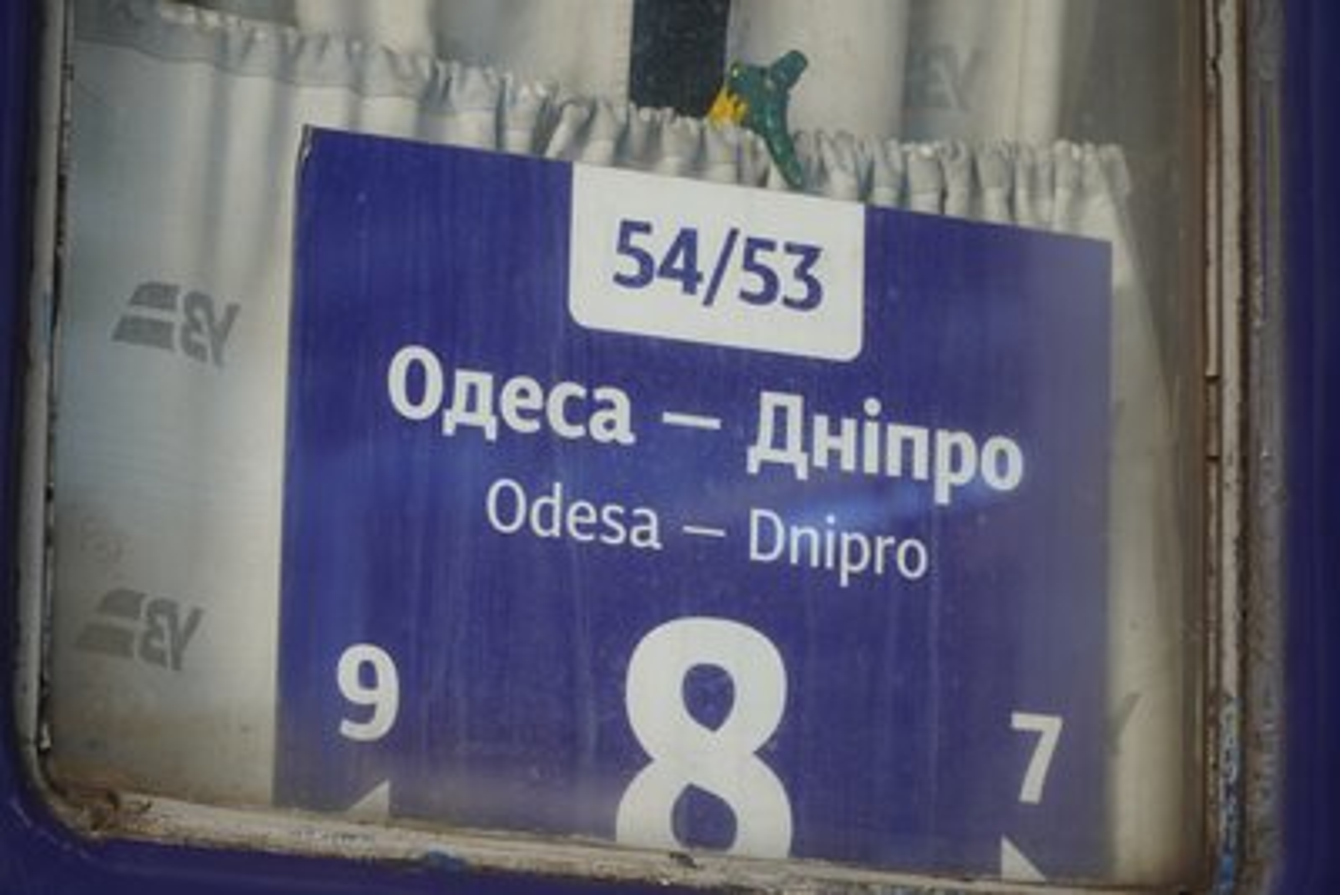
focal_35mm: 152
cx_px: 670
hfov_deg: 13.5
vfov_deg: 9.1
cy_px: 448
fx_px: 5641
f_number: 4
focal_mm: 101
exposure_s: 1/160
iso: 100
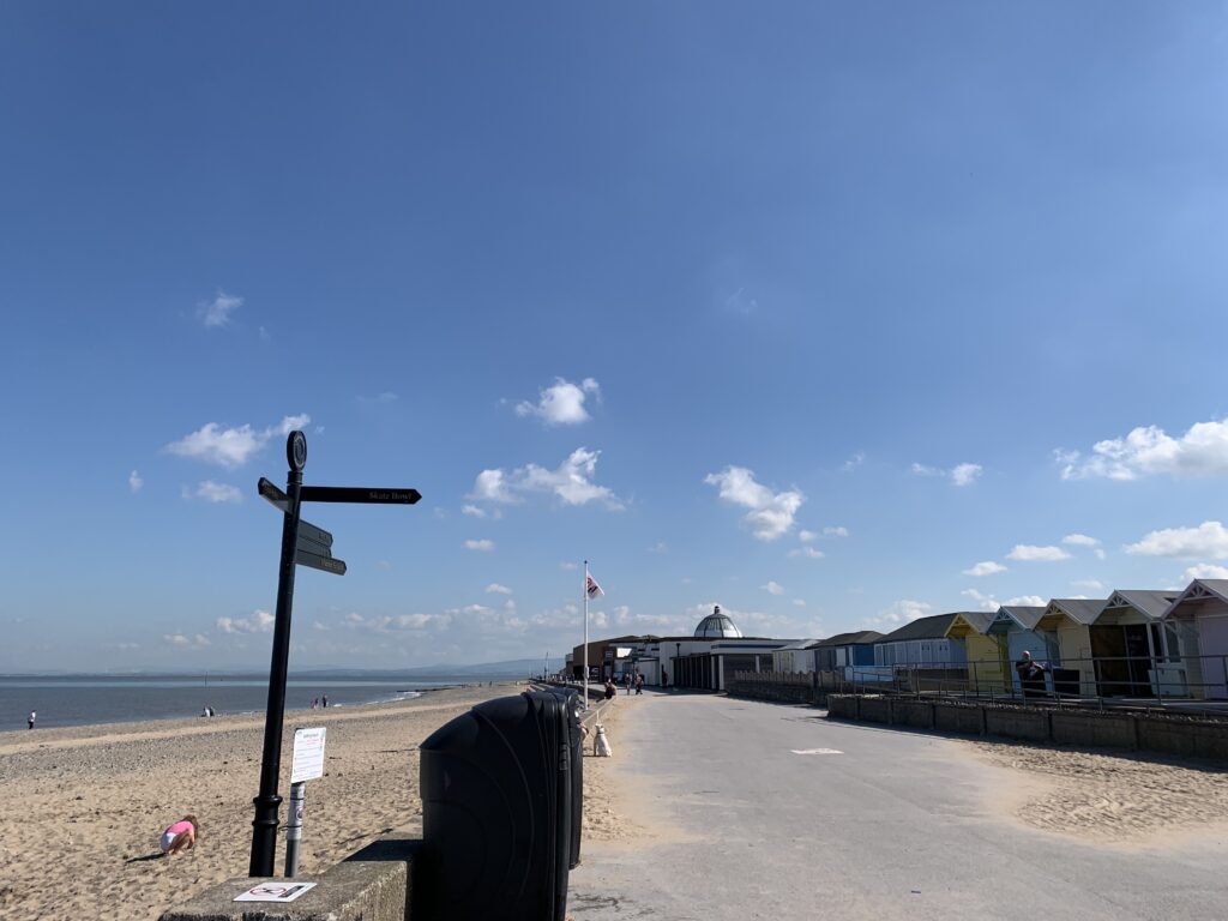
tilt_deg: +14.4
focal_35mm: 26
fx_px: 922
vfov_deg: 53.1
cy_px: 460
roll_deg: -0.3
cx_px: 614
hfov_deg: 67.3
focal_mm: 4.25
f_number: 1.8
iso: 25
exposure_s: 1/3788
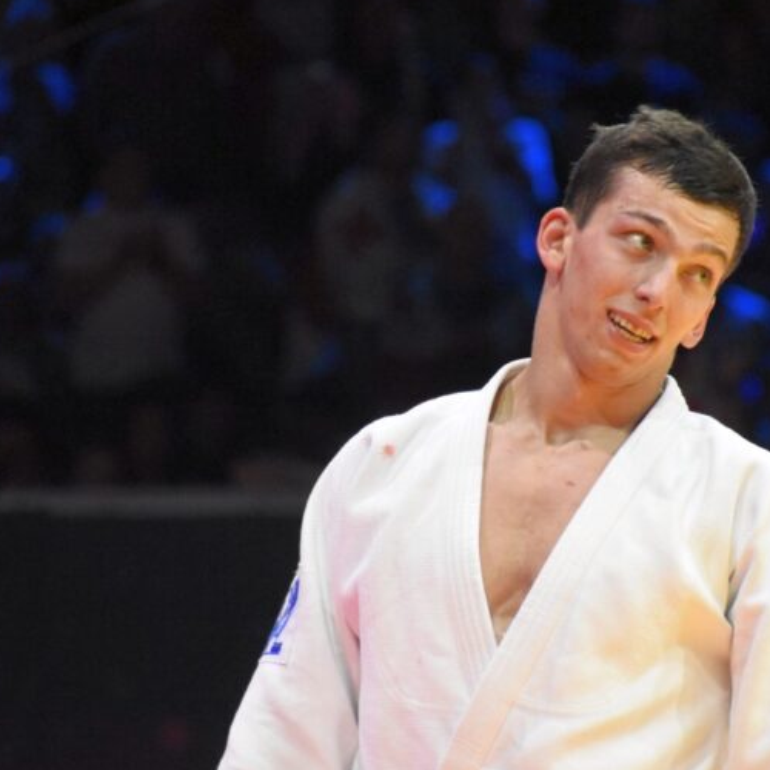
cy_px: 380
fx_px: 10343
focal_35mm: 411
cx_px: 507
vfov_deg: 4.3
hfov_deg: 4.3
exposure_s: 1/640
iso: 6400
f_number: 7.1
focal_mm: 210
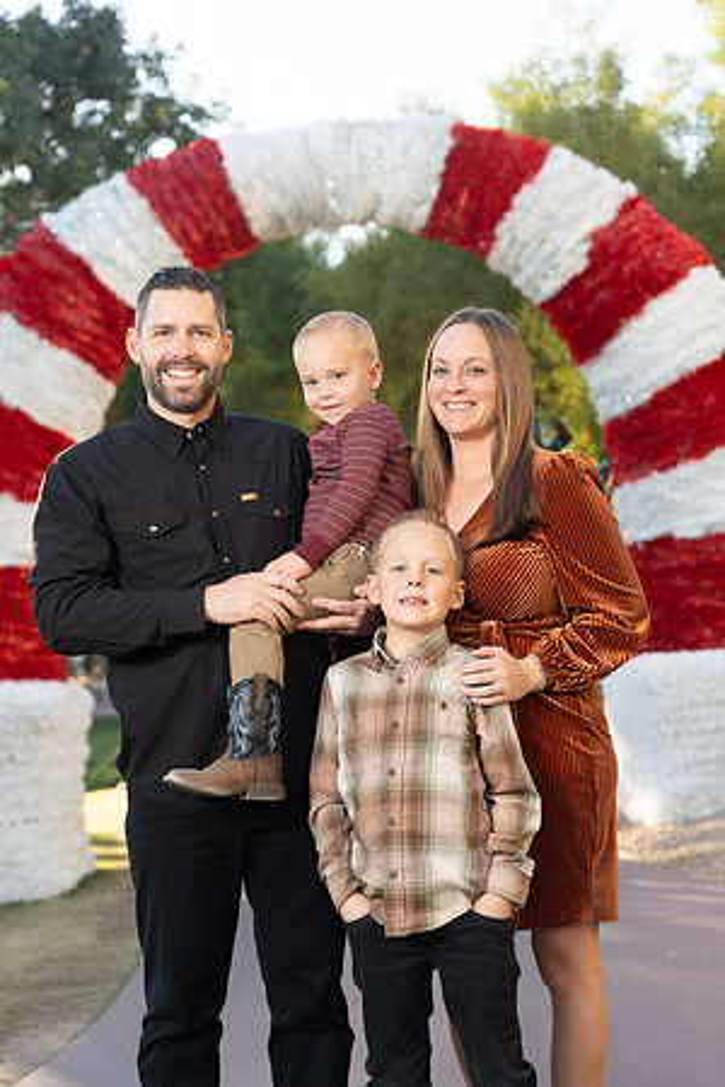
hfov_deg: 21.6
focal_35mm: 63
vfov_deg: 31.9
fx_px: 1903
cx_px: 362
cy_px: 544
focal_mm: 63
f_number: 4
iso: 160
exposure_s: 1/200
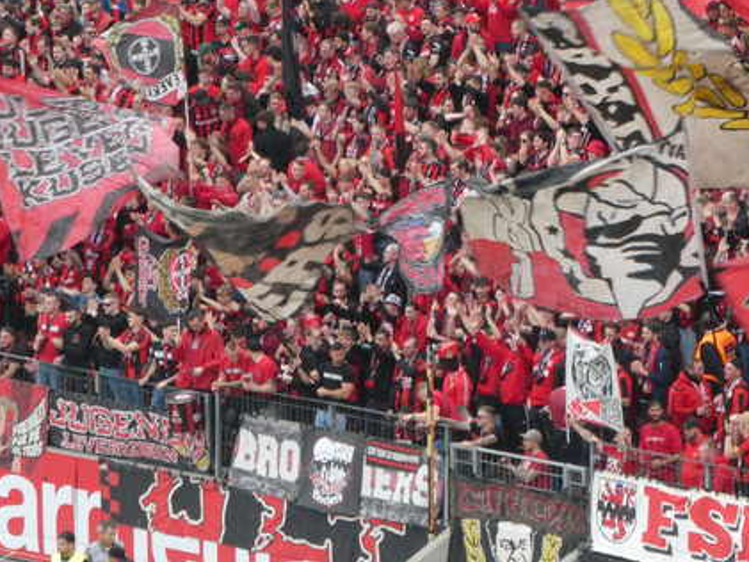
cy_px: 206
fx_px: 8225
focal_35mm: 380
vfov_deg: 3.9
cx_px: 310
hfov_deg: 5.2
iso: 160
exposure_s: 1/80
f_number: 5.6
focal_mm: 44.8
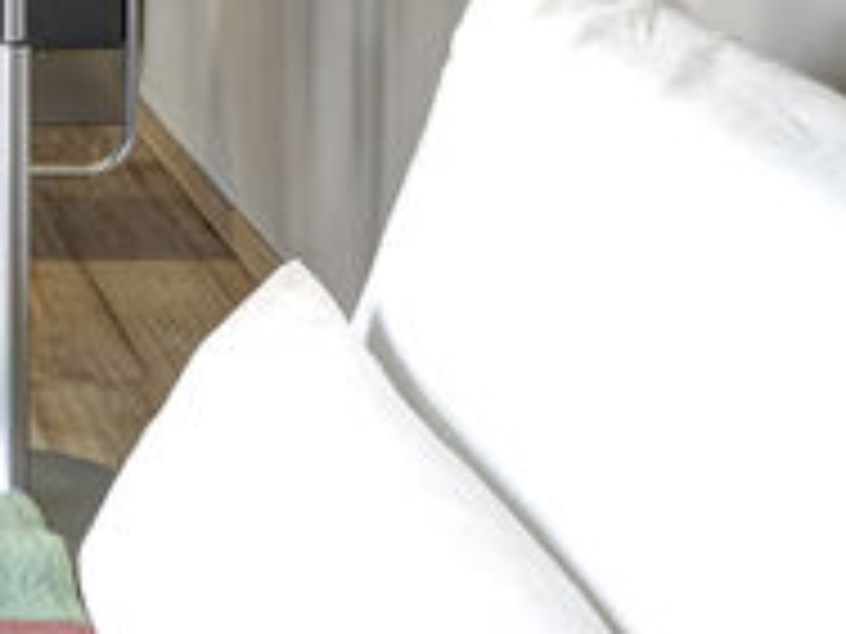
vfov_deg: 13.4
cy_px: -544
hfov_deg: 18.8
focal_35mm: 98
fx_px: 2395
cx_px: -194
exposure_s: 1/2.5
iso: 125
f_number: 11
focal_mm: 20
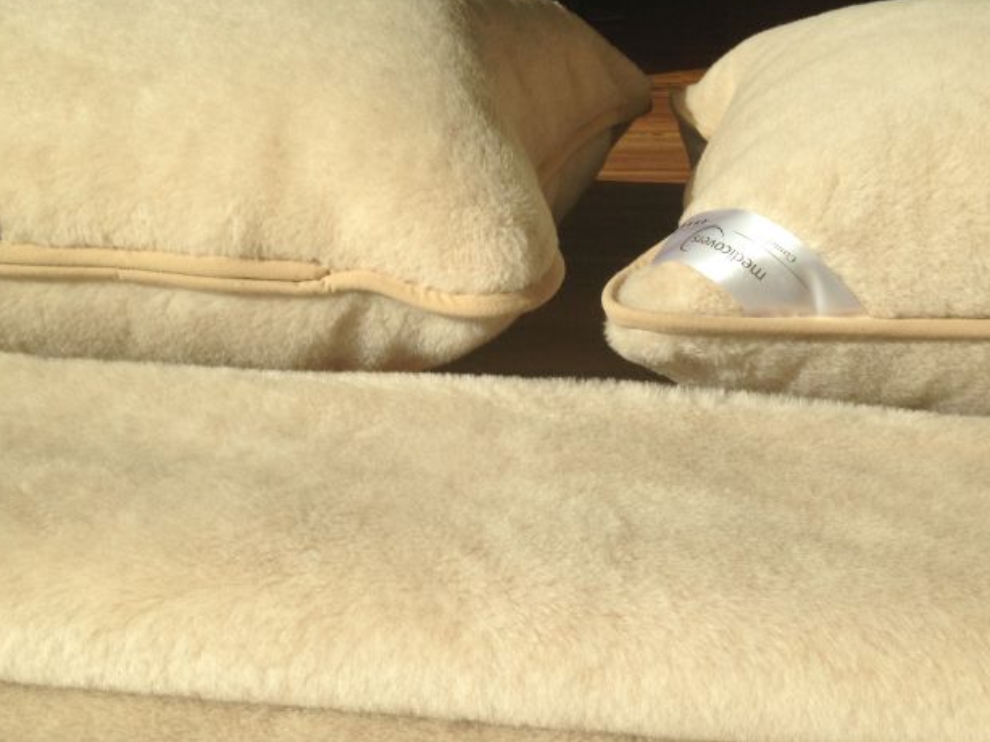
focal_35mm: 43
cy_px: 440
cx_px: 577
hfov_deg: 43.7
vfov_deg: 33.5
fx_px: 1229
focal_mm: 4.12
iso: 50
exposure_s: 1/1748
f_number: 2.4
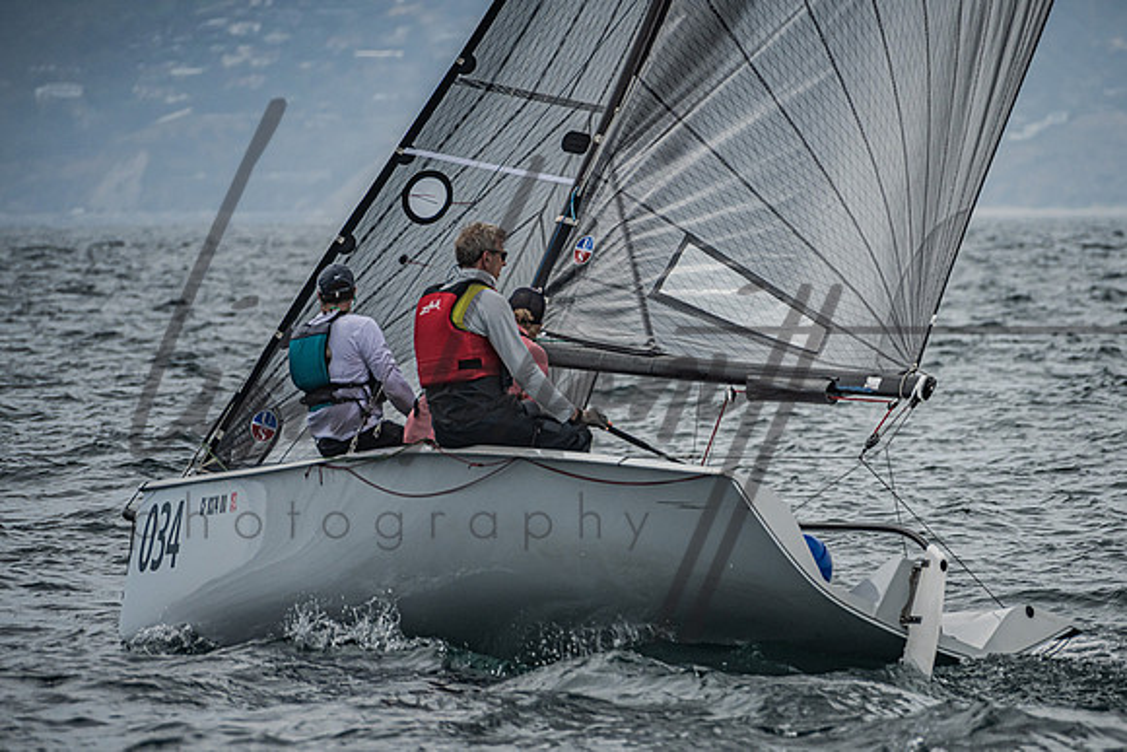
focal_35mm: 448
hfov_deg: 4.6
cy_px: 400
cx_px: 610
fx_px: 14013
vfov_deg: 3.1
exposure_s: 1/3200
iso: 400
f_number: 8
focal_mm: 400
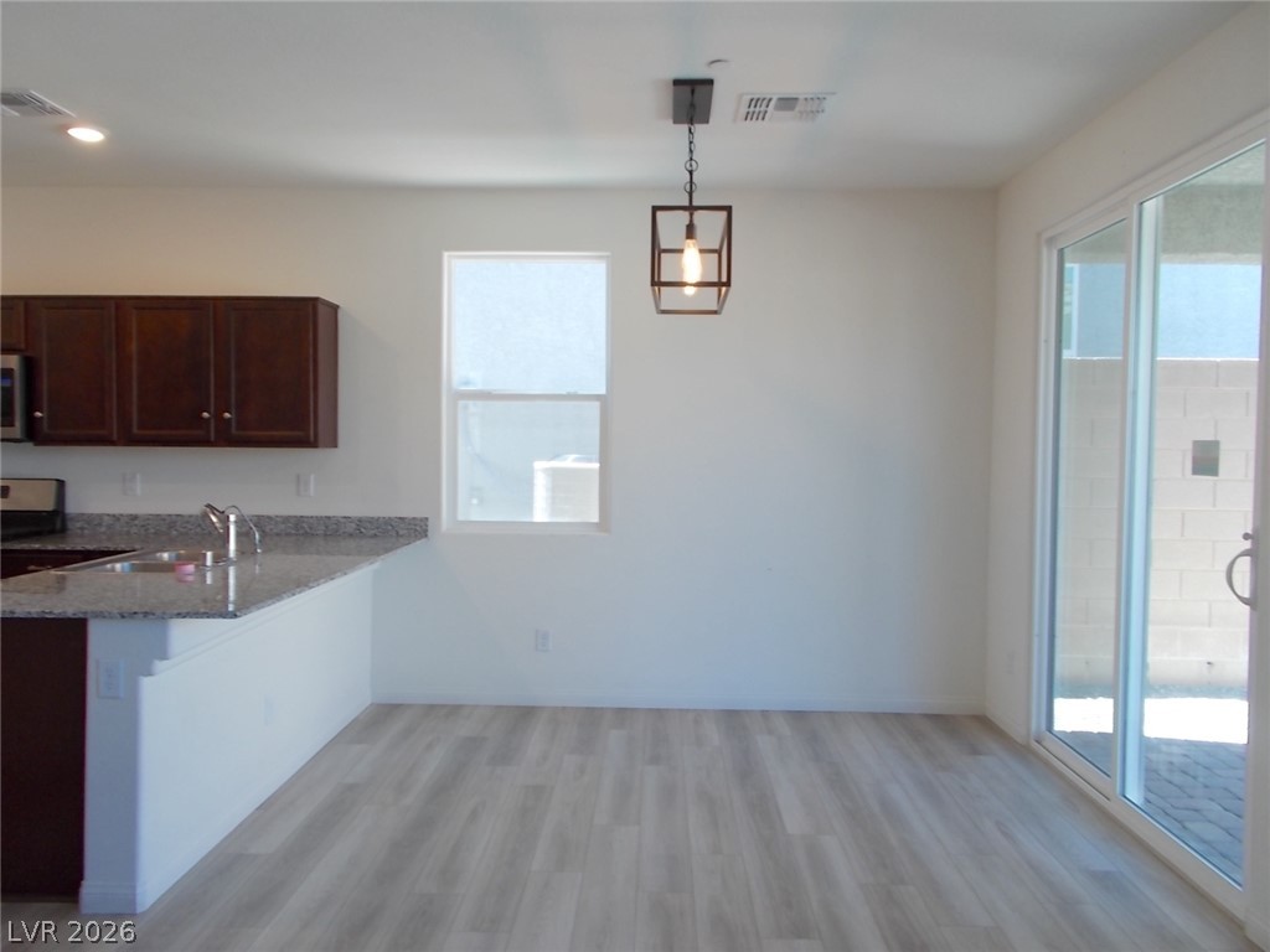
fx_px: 954
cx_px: 635
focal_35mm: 26
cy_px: 476
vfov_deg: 53.1
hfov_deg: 67.3
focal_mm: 4.6
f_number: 3.2
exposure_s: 1/30
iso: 80
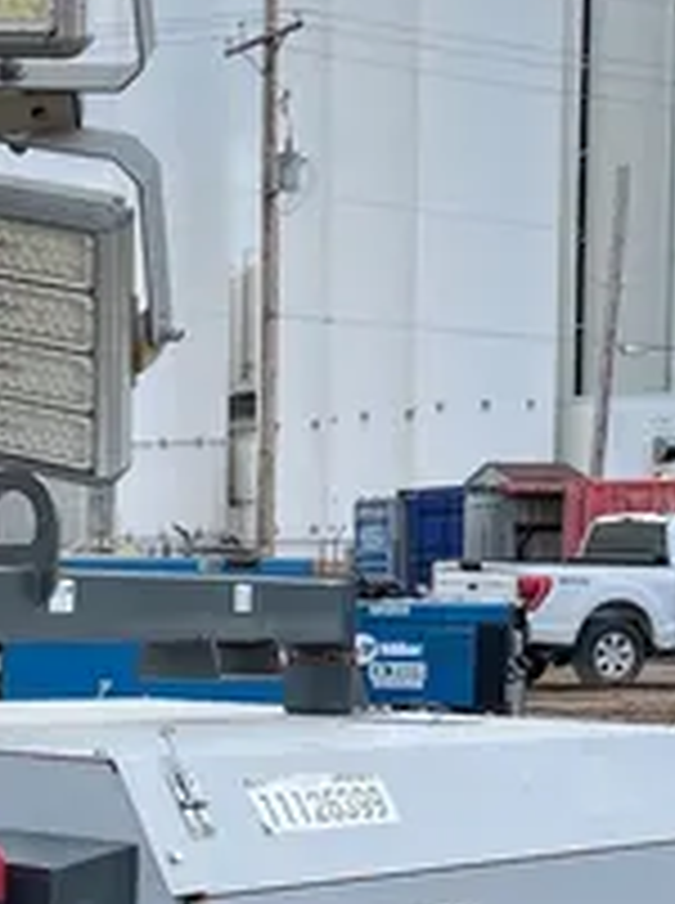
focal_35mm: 95
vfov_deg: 20.2
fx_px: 2478
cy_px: 839
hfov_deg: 14.6
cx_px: -297
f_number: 1.6
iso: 50
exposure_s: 1/1721
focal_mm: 5.1
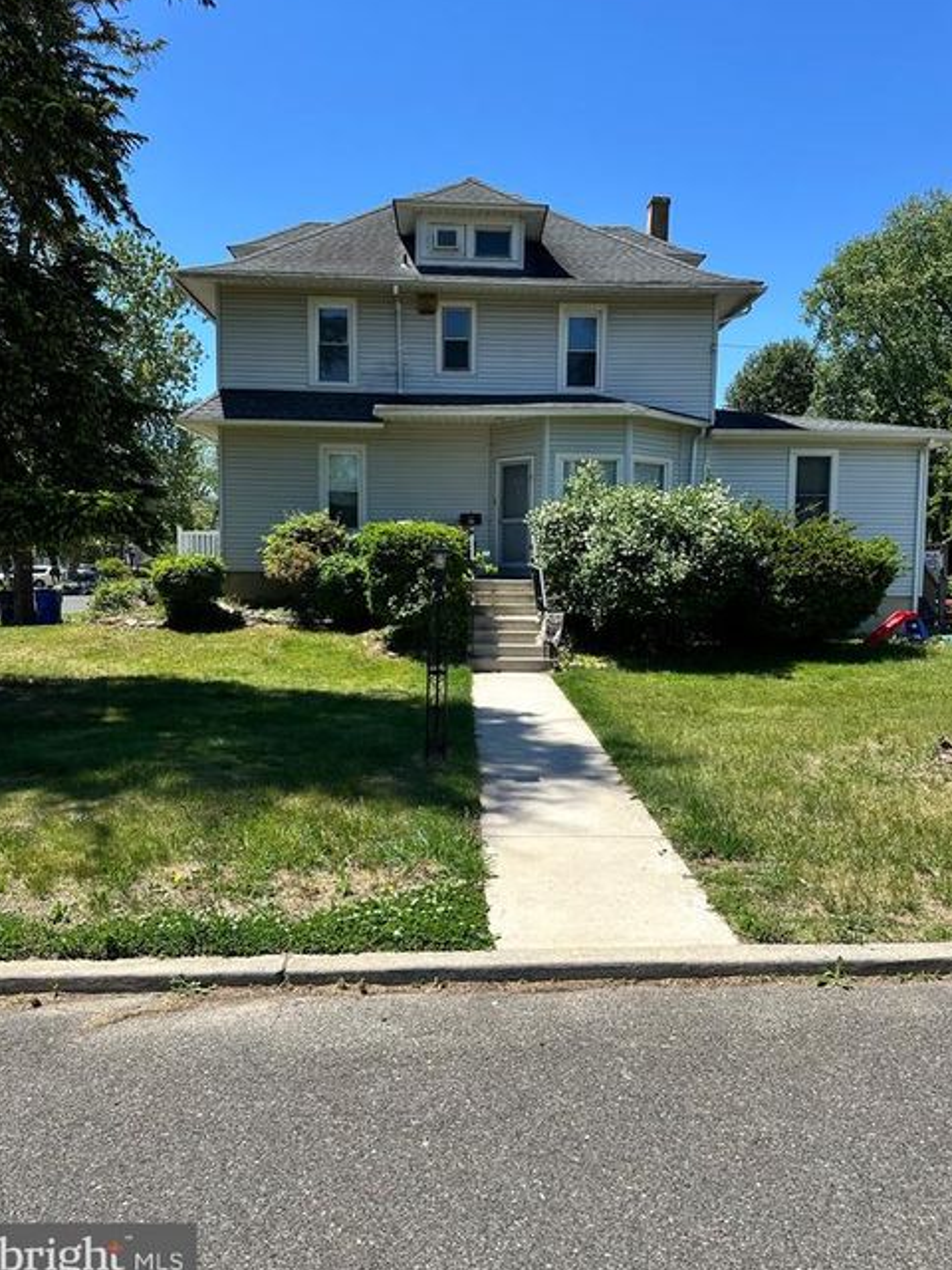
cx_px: 478
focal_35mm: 25
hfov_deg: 54.9
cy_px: 632
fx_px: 917
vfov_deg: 69.4
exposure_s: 1/3247
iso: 80
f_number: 1.78
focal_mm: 6.86
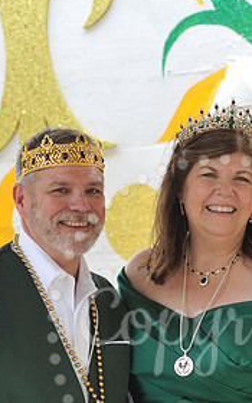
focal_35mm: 169
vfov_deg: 12.3
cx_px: 222
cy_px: 327
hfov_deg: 7.7
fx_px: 1857
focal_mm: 80
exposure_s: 1/80
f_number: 6.3
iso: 200
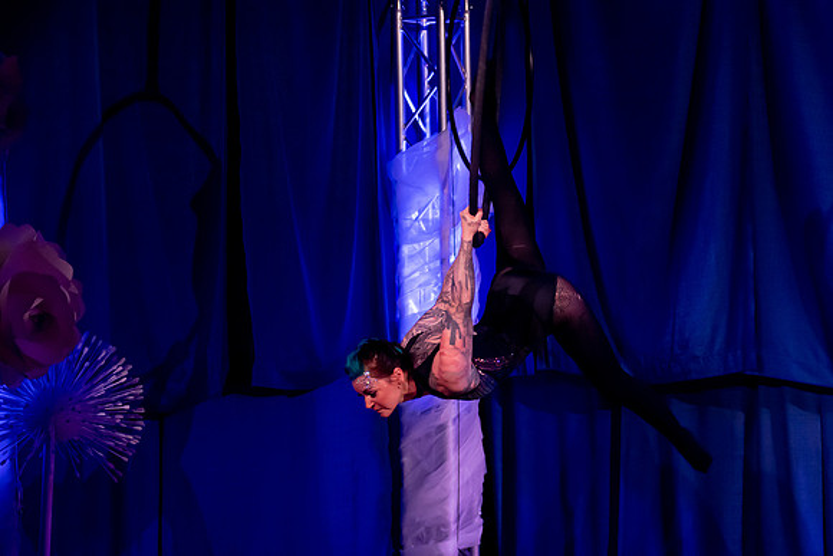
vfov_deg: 15.1
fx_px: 2098
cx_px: 550
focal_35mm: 91
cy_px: 370
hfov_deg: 22.4
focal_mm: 56
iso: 3200
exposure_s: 1/160
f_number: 2.8
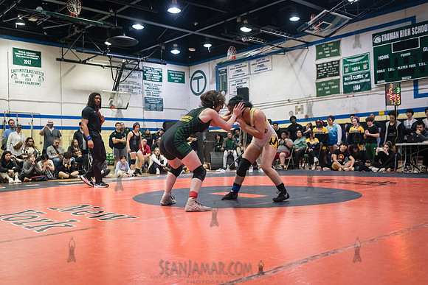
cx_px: 214
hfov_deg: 54.4
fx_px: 416
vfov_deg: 37.9
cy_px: 142
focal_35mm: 35
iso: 6400
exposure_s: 1/400
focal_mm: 35
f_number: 3.5
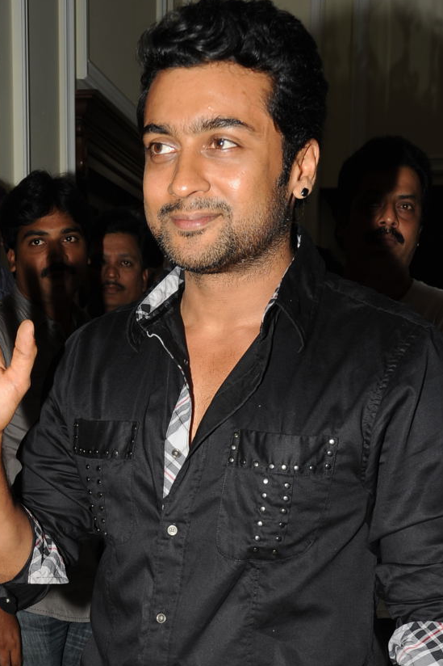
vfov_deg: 29.6
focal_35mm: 66
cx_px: 134
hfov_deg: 20.5
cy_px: 565
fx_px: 1219
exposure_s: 1/125
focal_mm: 34
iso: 200
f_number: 9
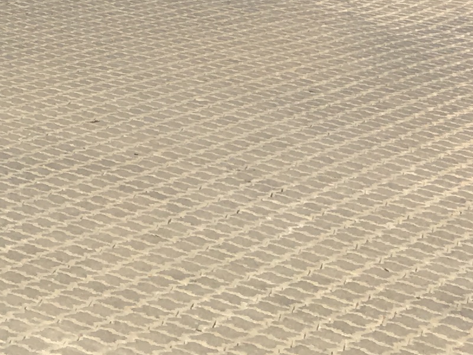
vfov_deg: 9.3
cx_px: -463
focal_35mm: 146
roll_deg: +0.5
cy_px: -417
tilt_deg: +3.1
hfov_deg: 12.1
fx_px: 1995
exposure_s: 1/1374
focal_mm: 4.15
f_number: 2.2
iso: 25
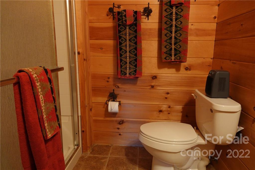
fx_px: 170
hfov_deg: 73.8
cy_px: 85
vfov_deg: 53.1
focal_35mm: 24
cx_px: 128
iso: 800
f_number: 2.4
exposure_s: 1/15
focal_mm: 8.8
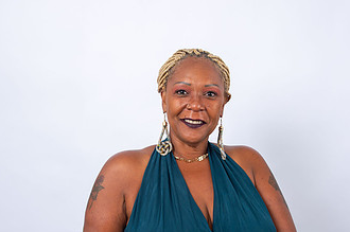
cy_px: 162
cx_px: 160
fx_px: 495
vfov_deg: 26.2
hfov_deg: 38.9
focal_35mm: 51
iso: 100
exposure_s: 1/200
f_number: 8
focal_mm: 29
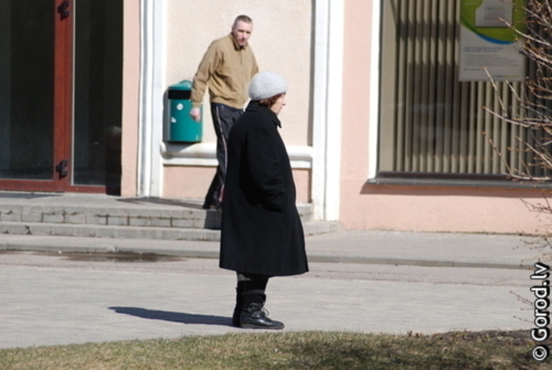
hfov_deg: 8.8
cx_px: 276
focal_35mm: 232
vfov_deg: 5.9
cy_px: 185
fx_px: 3571
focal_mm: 155
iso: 320
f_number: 6.7
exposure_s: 1/1500
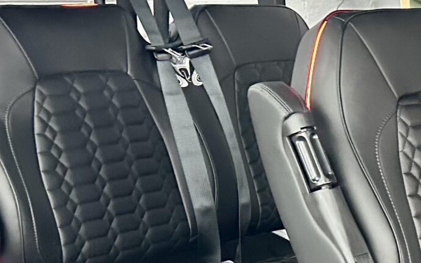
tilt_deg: -12.5
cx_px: 662
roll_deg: +2.2
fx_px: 1078
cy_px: 268
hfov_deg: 18.9
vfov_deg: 13.7
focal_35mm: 94
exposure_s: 1/60
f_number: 1.78
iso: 640
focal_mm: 6.86
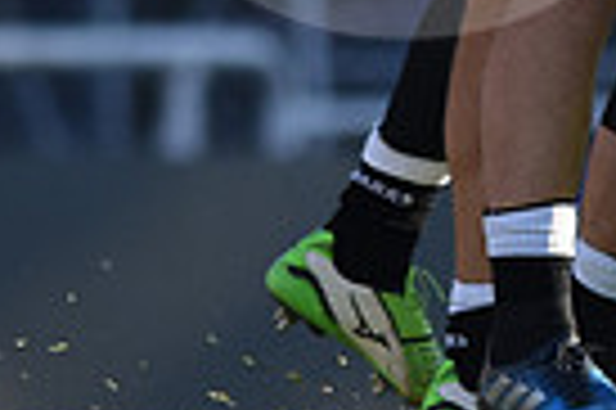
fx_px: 30370
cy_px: -282
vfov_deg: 0.8
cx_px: 1174
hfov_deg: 1.2
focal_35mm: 1777
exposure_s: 1/1600
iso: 500
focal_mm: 420
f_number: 4
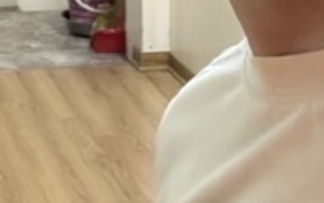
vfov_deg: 9.6
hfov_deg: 16.5
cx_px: 8
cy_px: -256
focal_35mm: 124
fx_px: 1096
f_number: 1.9
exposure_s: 1/25
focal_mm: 2.69
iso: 320
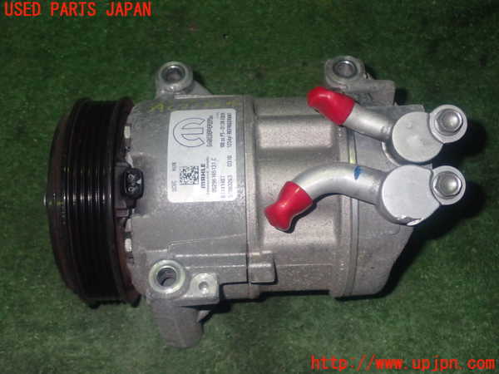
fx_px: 678
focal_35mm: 47
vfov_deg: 30.9
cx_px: 250
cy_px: 187
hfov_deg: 40.4
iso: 800
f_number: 9
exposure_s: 1/50
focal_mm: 8.4
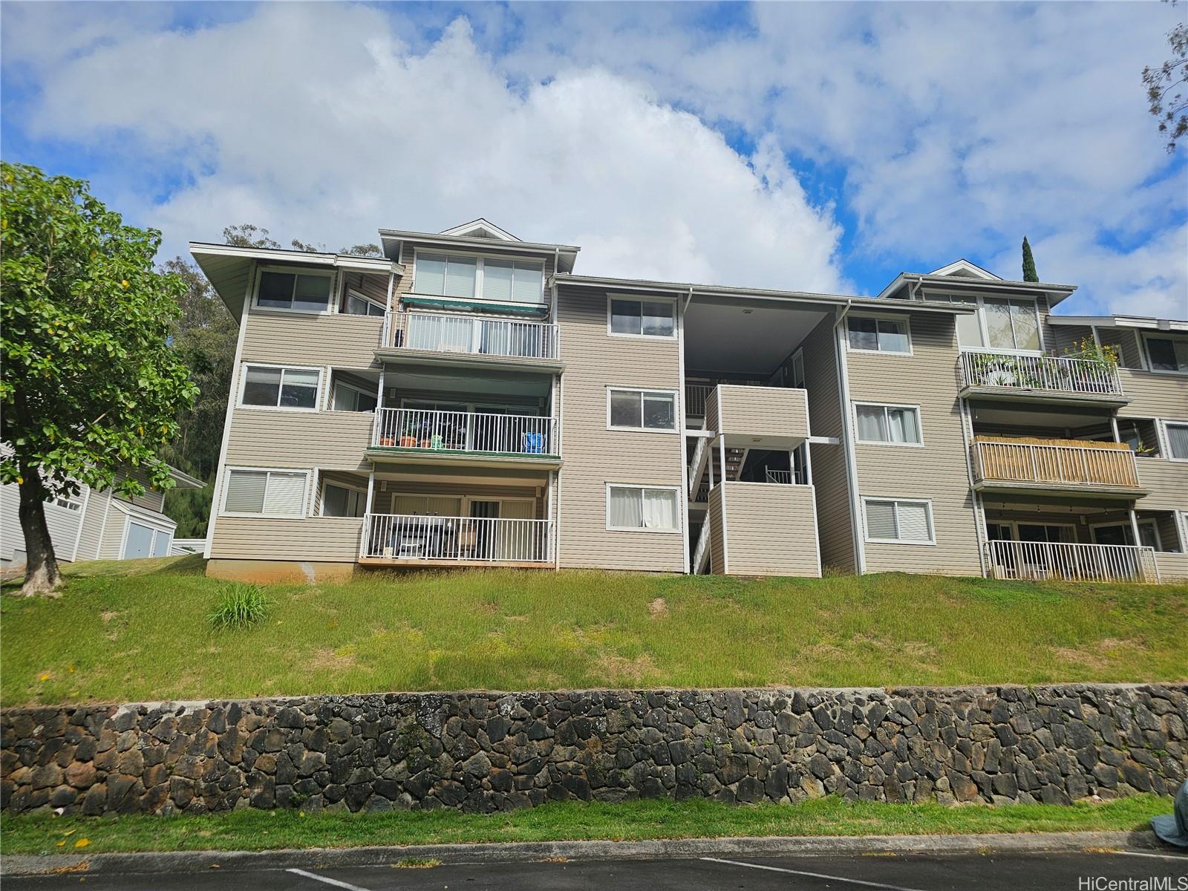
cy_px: 446
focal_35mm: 23
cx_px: 594
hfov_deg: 73.9
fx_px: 789
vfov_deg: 58.9
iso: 10
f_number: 1.7
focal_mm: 6.3
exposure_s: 1/1387
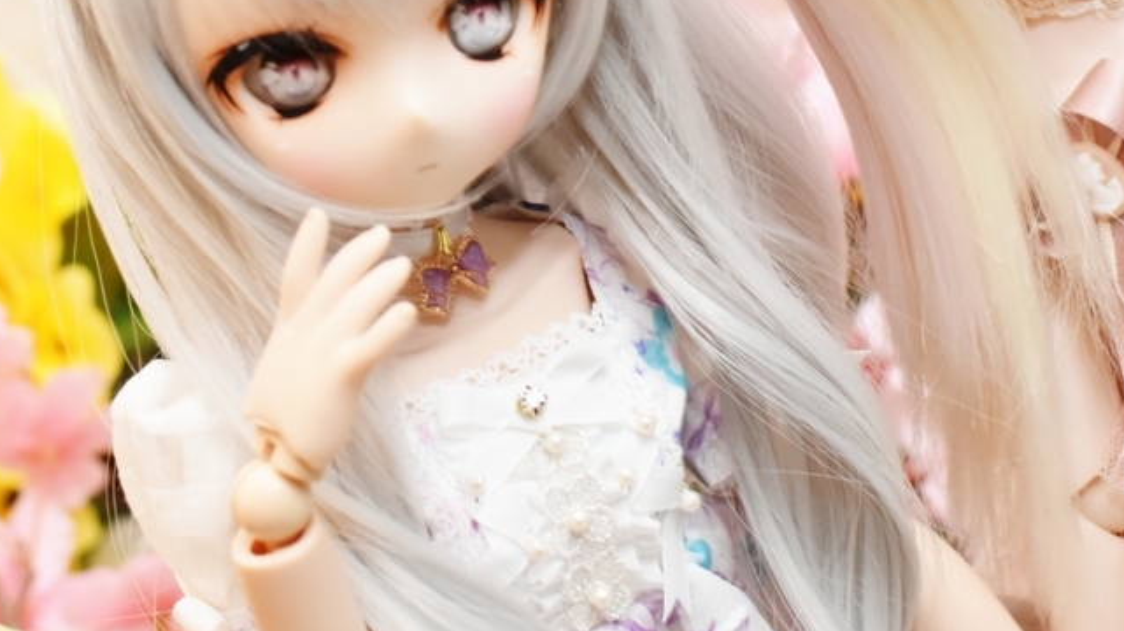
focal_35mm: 103
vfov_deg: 11.6
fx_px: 3068
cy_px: 18
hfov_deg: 20.7
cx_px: 633
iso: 800
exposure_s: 1/60
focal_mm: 35
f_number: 3.5
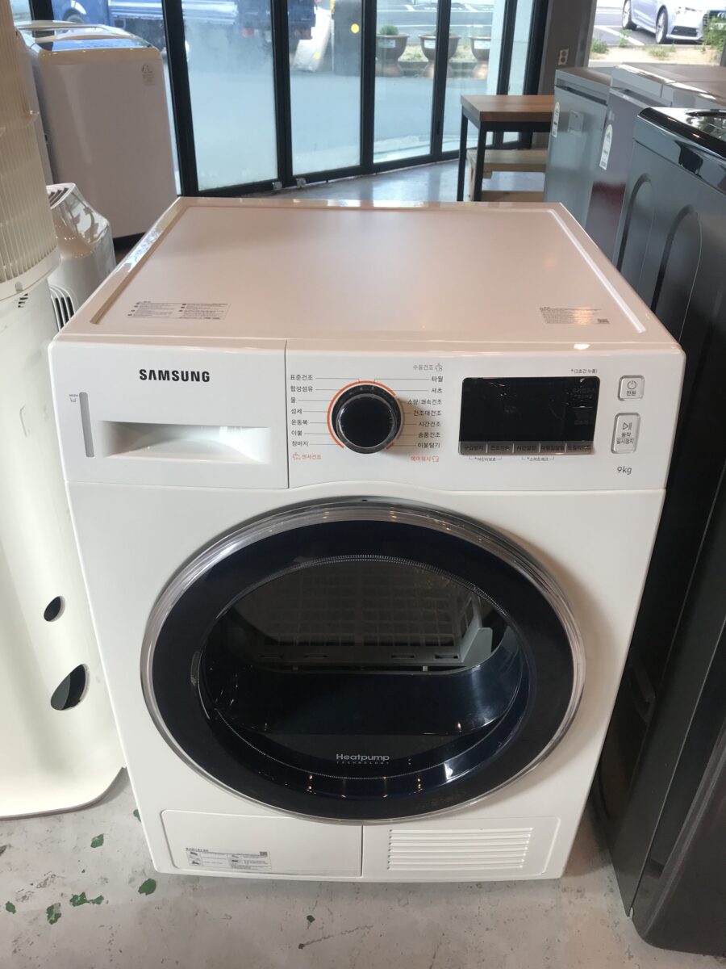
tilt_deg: -29.9
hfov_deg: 49.7
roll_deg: -1.0
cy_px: 484
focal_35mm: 28
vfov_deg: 63.4
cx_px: 363
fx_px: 783
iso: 32
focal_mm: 3.99
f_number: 1.8
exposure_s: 1/120
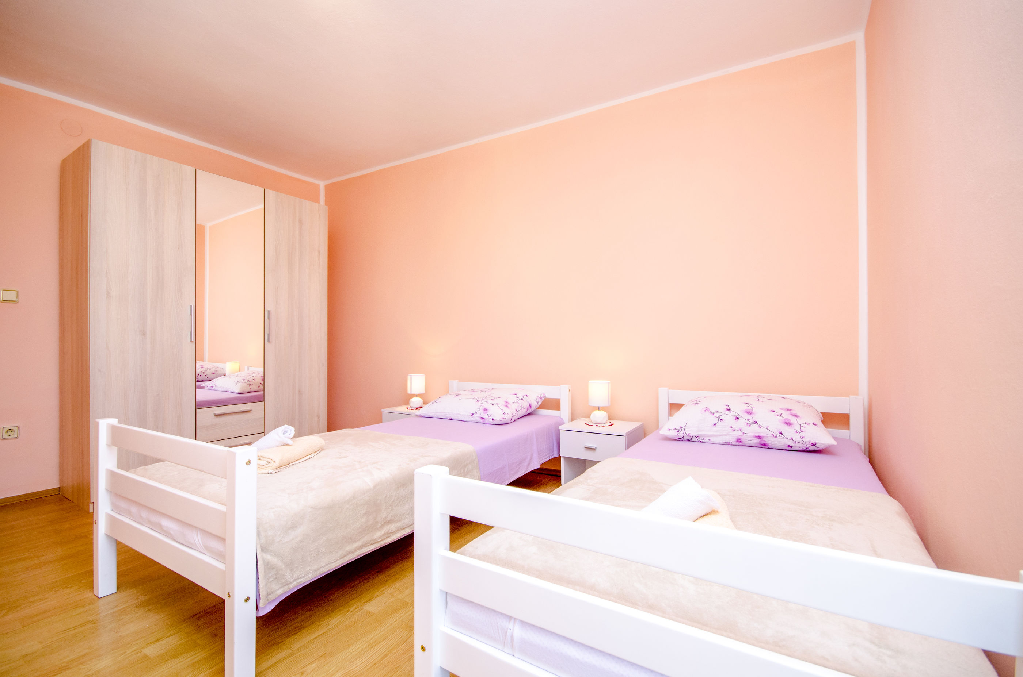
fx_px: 425
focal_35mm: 15
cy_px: 338
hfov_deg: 100.5
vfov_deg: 77.1
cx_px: 512
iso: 250
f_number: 8
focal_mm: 10
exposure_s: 1/100
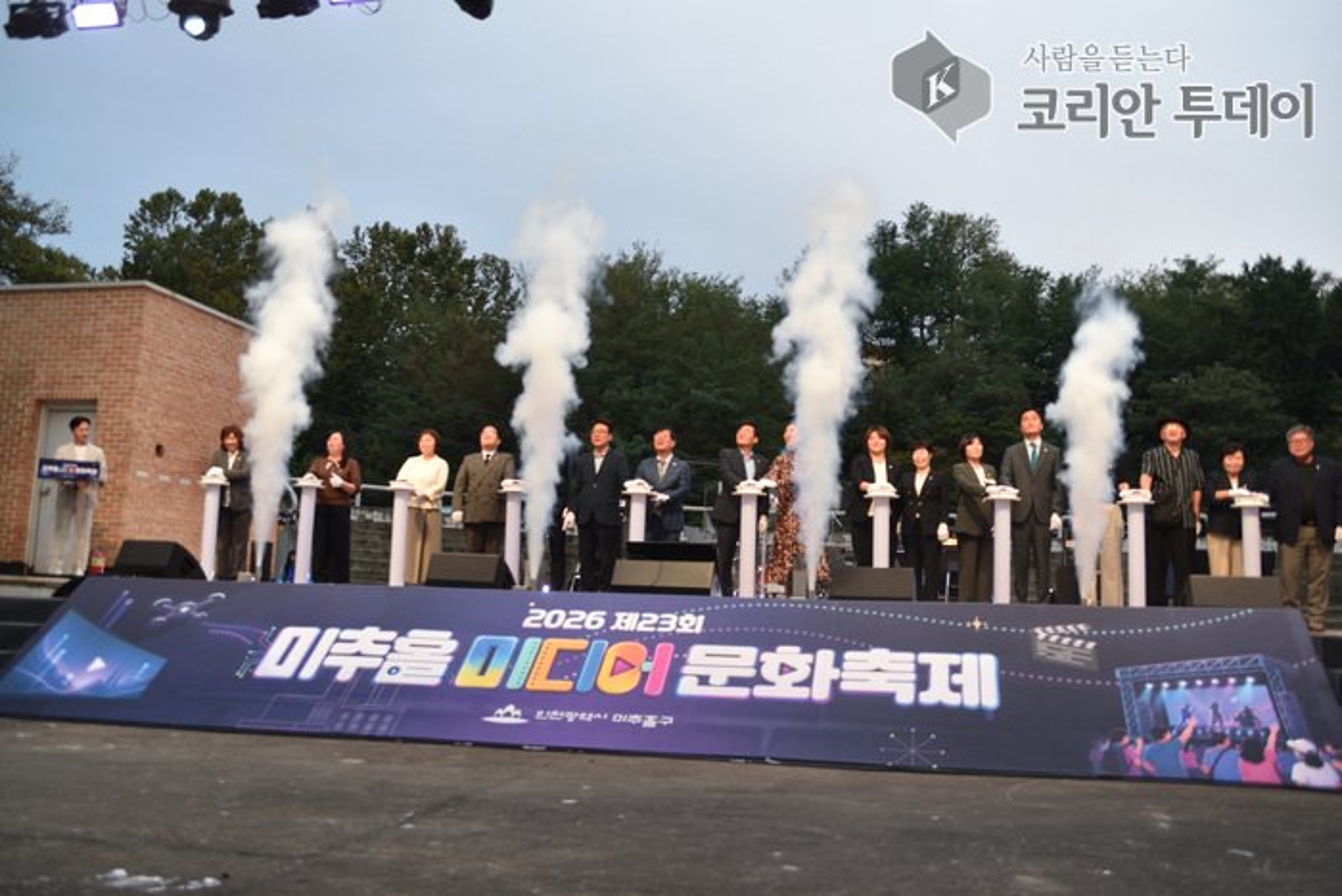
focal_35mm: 35
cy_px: 448
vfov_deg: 37.9
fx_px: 1305
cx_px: 671
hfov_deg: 54.4
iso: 400
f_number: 4
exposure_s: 1/60
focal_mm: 35
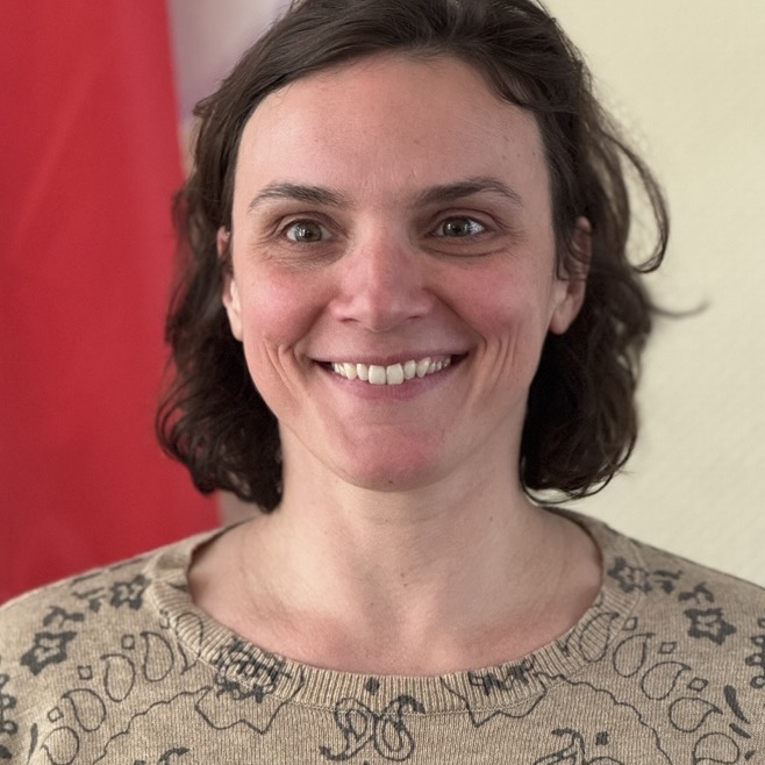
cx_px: 394
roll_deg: -0.7
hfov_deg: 17.1
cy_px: 283
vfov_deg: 17.0
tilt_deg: -2.0
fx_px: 2550
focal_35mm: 102
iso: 500
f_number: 2.8
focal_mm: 9
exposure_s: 1/40
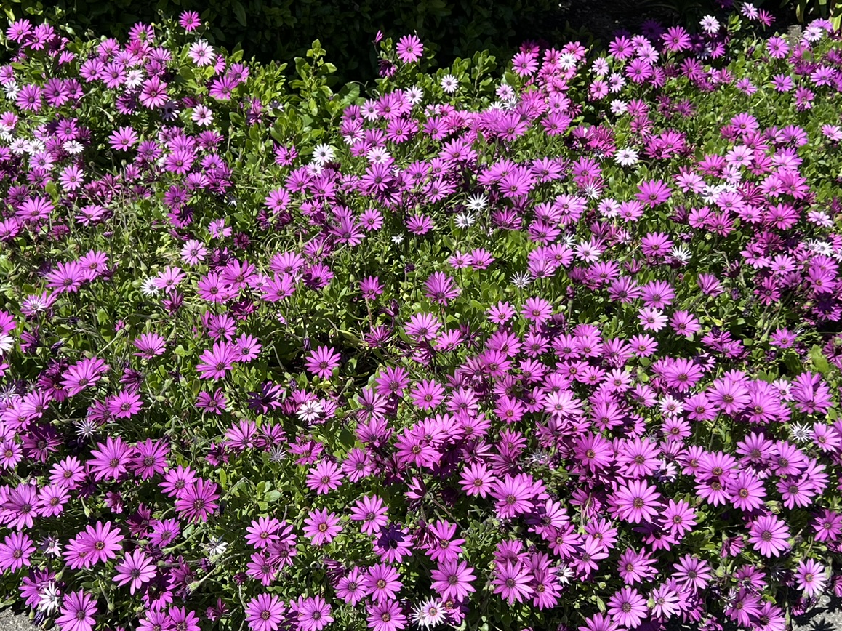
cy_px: 337
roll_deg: -5.3
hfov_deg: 41.2
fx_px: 1119
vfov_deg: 31.5
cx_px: 412
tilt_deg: -39.1
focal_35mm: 46
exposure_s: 1/3356
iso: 50
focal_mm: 5.7
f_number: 1.5
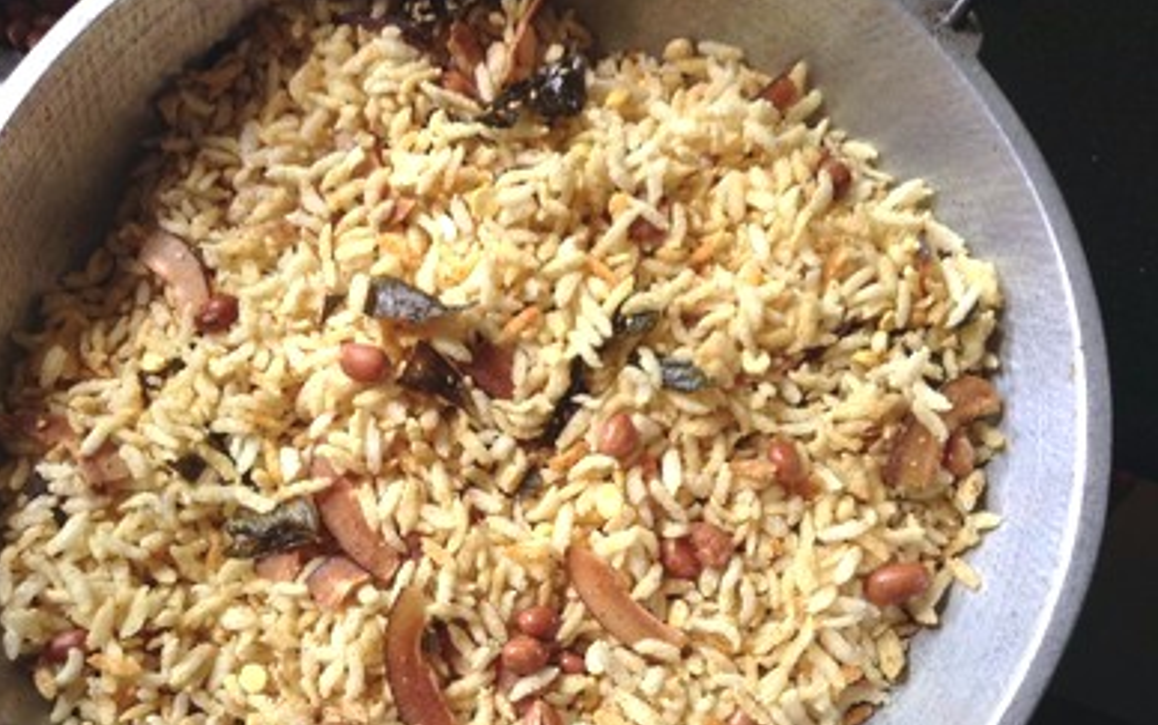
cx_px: 567
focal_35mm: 36
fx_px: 1137
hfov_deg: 54.0
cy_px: 431
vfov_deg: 35.3
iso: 64
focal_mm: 3.3
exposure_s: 1/24
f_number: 2.4
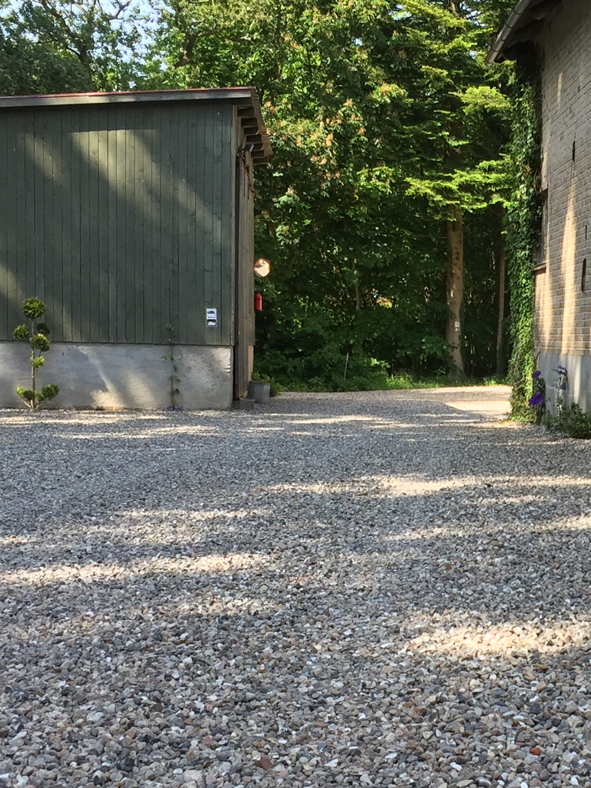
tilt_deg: -5.2
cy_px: 508
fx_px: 1571
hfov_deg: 20.7
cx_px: 581
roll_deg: -2.2
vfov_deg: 28.0
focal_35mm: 69
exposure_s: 1/403
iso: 32
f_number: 2.2
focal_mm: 4.15
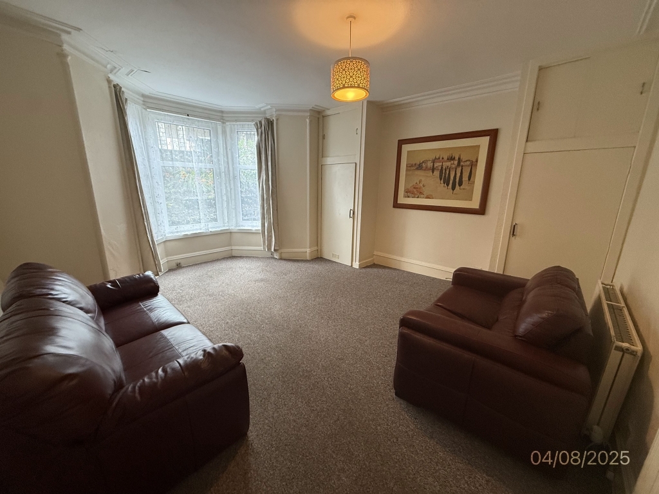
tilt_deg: -13.3
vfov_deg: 85.7
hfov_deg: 102.1
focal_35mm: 14
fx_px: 267
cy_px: 247
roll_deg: +0.0
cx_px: 330
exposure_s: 1/99
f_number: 2.2
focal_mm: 2.22
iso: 320
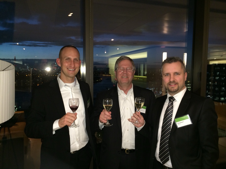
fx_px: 196
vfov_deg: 46.8
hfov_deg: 60.0
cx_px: 113
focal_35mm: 30
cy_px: 84
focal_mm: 4.12
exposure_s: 1/16
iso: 200
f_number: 2.2
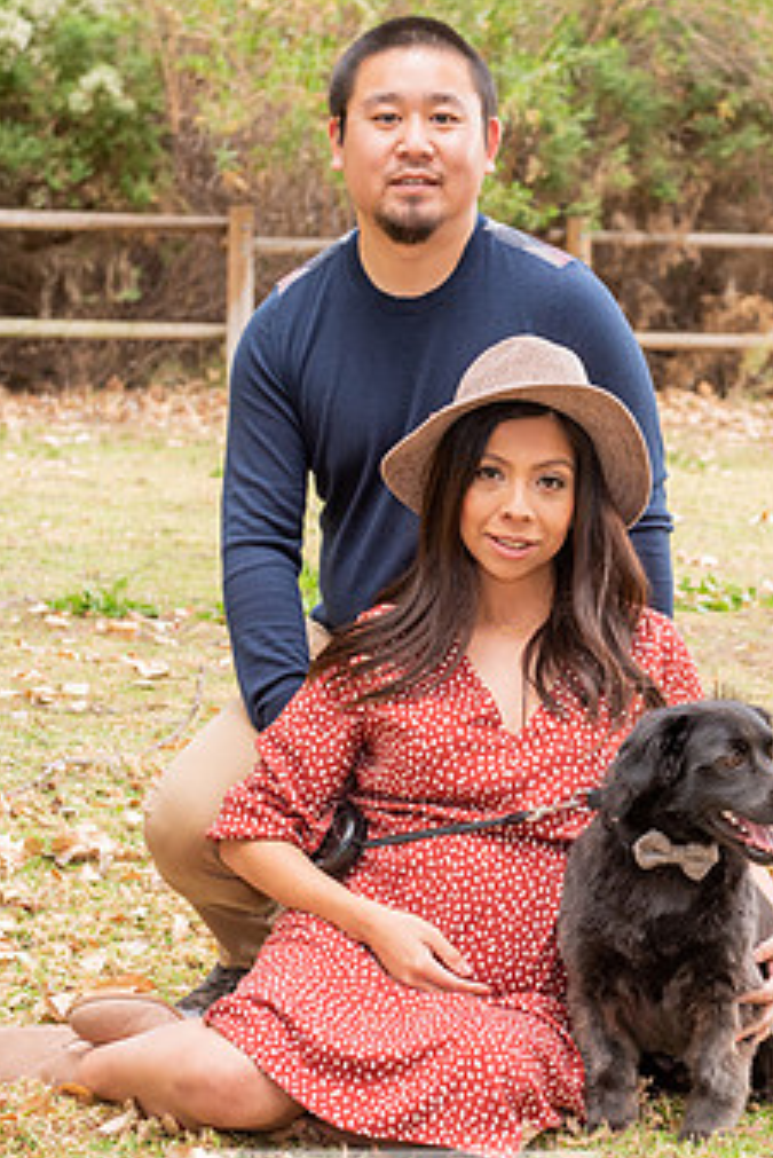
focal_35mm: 107
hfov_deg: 12.8
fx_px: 3442
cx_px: 618
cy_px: 618
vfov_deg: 19.1
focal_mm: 50
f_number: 5
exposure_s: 1/125
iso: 320
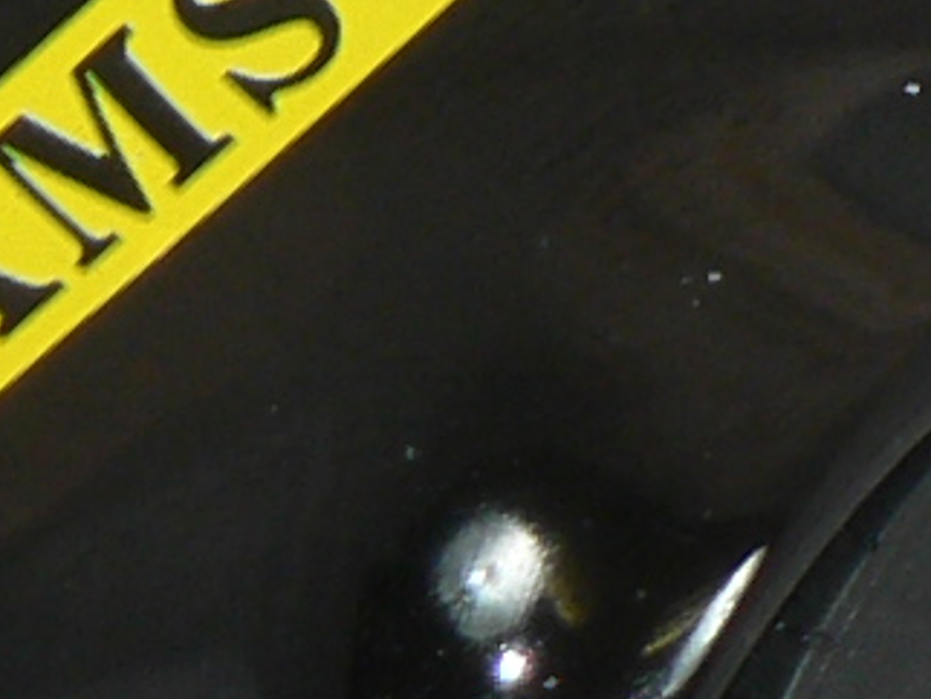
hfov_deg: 2.5
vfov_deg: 1.9
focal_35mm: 786
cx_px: 1026
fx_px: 21155
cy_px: -511
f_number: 3.2
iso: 80
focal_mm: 16.5
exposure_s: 1/60
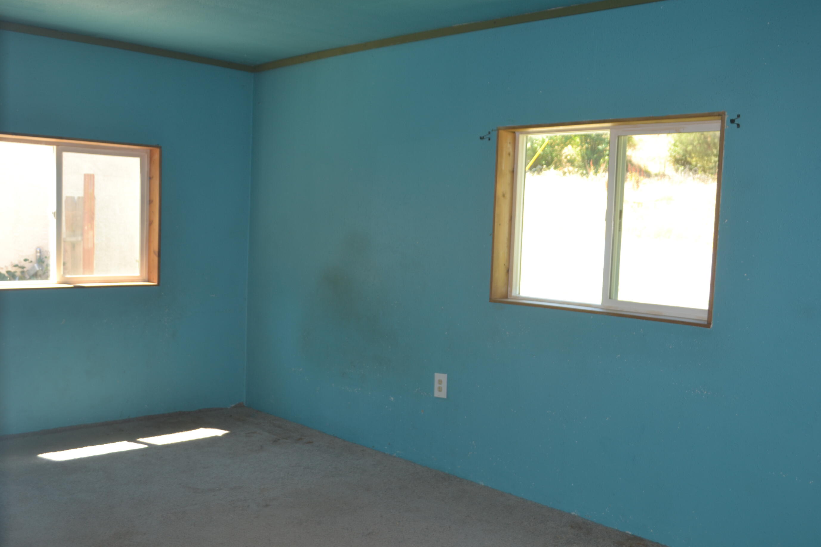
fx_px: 821
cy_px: 278
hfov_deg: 53.1
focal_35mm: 36
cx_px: 414
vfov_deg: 36.9
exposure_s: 1/30
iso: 110
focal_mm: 22
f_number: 3.8
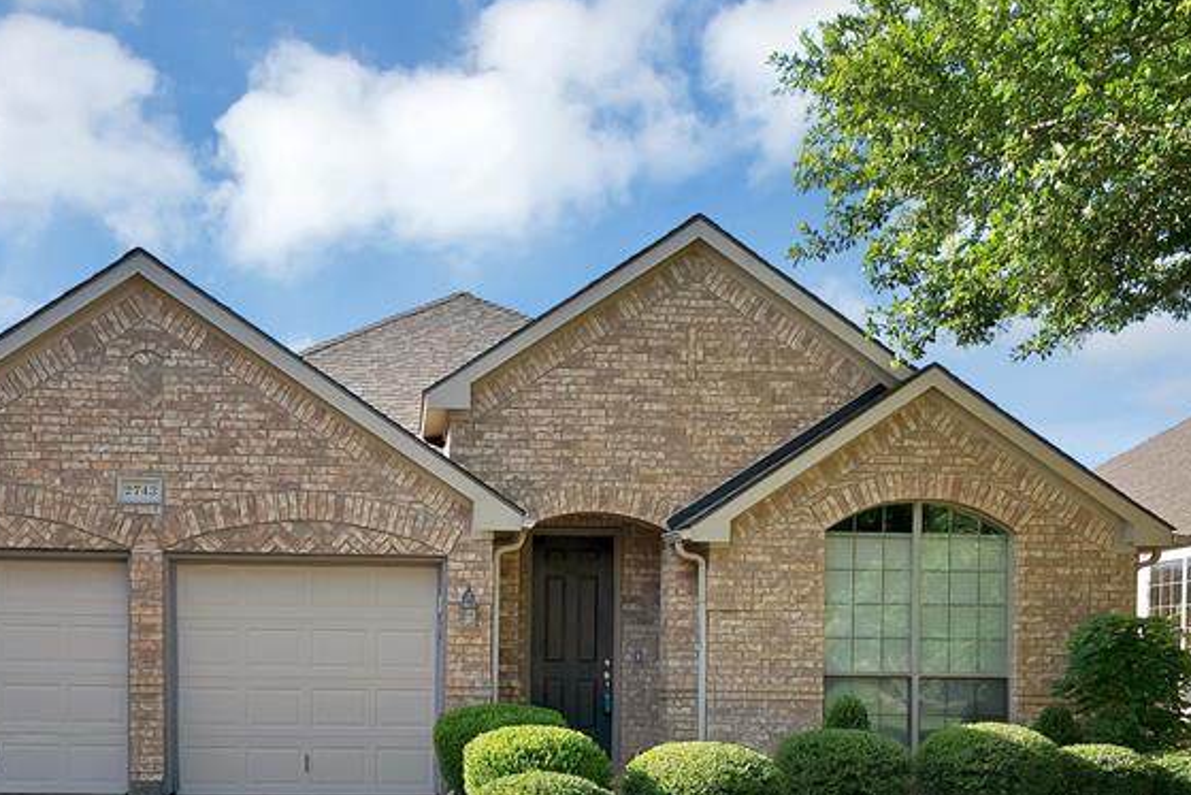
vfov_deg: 37.8
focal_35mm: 33
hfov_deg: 56.6
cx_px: 450
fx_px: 1092
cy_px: 685
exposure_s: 1/1250
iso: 640
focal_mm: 18
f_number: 4
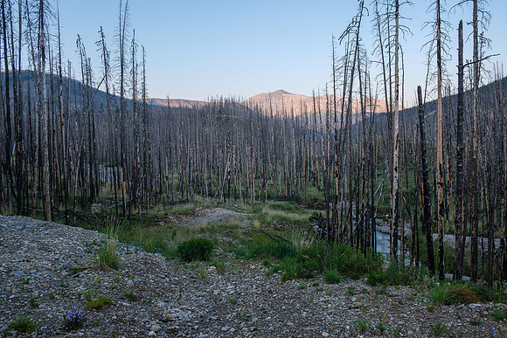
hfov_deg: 67.4
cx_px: 254
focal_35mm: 27
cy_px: 169
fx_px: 380
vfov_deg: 48.0
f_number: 8
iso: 160
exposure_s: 1/60
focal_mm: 18
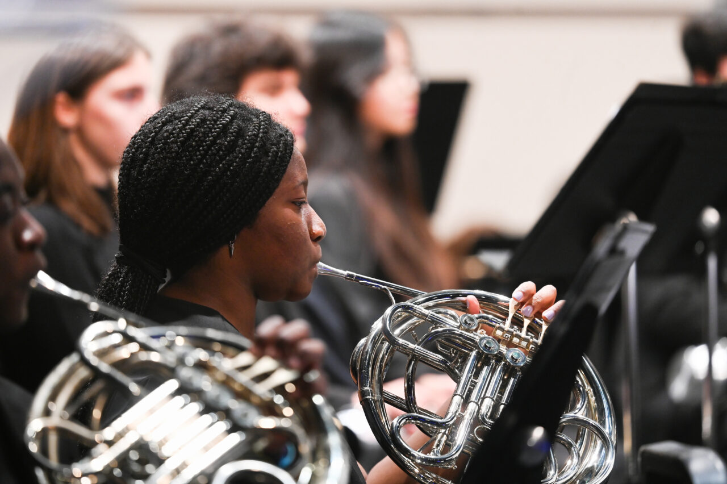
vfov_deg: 4.6
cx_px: 364
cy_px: 242
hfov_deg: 6.9
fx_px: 6055
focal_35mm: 300
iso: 2000
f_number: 4
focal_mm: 300
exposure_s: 1/125
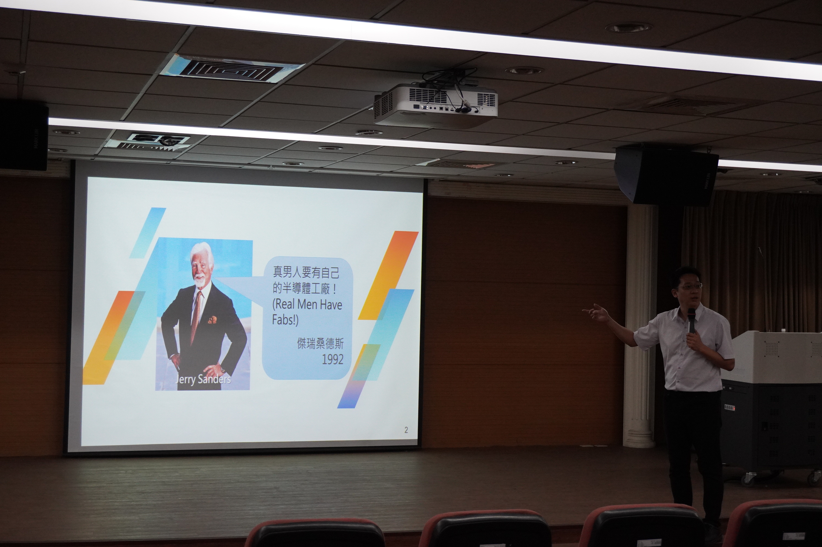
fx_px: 1163
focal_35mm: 51
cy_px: 274
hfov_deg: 38.9
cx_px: 411
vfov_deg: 26.4
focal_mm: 34
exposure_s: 1/160
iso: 2000
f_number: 5
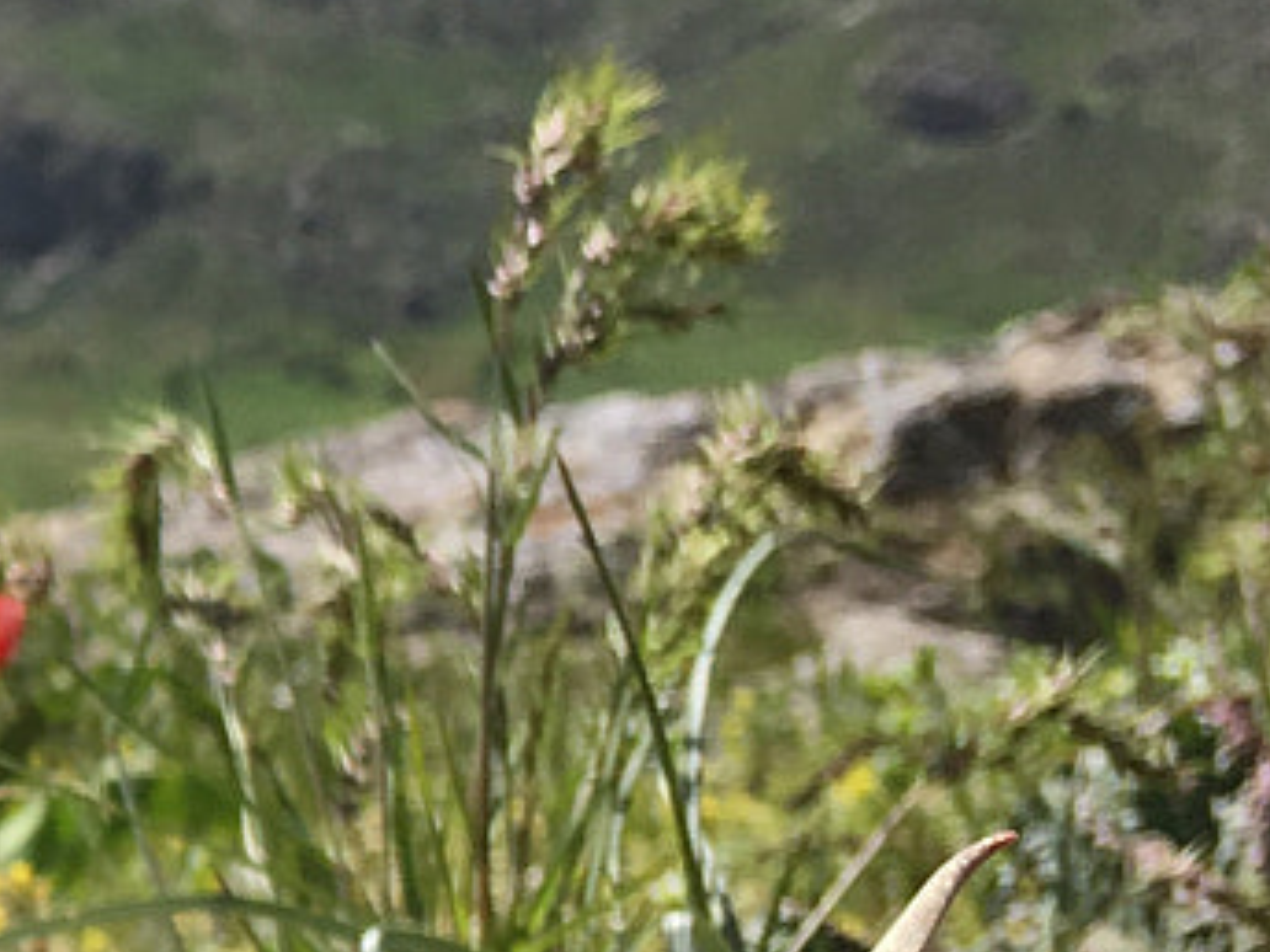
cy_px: 657
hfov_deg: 13.0
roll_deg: +8.3
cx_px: -1111
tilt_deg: -16.5
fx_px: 4953
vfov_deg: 11.0
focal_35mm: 135
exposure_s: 1/1282
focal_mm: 4.15
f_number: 2.2
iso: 25
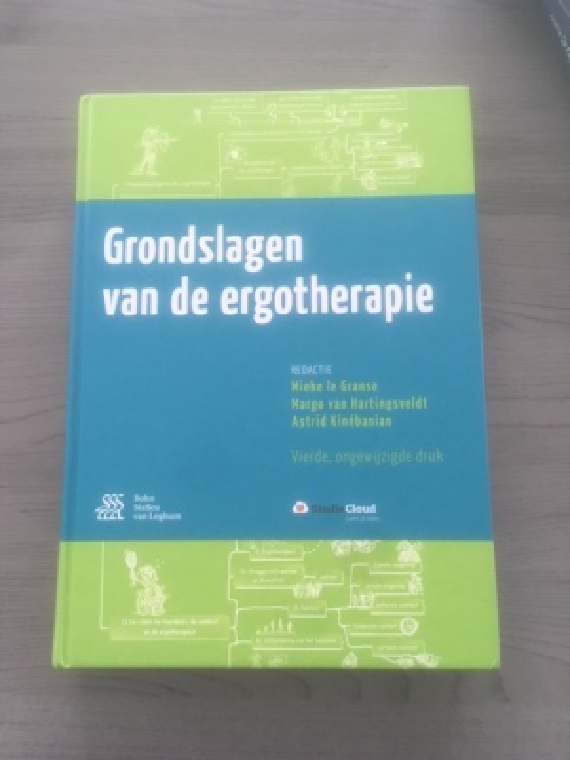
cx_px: 285
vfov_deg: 61.7
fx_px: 637
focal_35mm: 29
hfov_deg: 48.2
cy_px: 380
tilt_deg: -80.5
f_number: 2.2
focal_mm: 4.15
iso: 100
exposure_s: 1/33
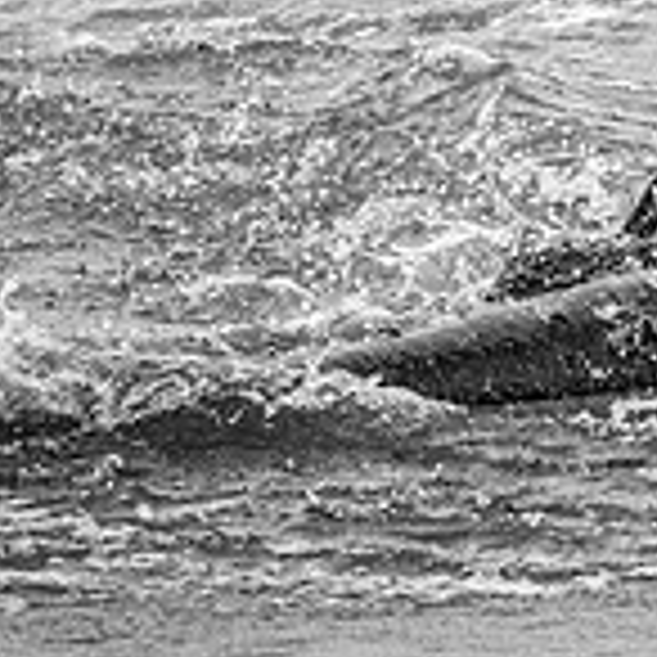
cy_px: 55
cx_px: 986
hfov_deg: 1.8
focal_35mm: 951
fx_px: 20421
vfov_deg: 1.8
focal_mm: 165
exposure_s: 1/2500
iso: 3200
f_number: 8
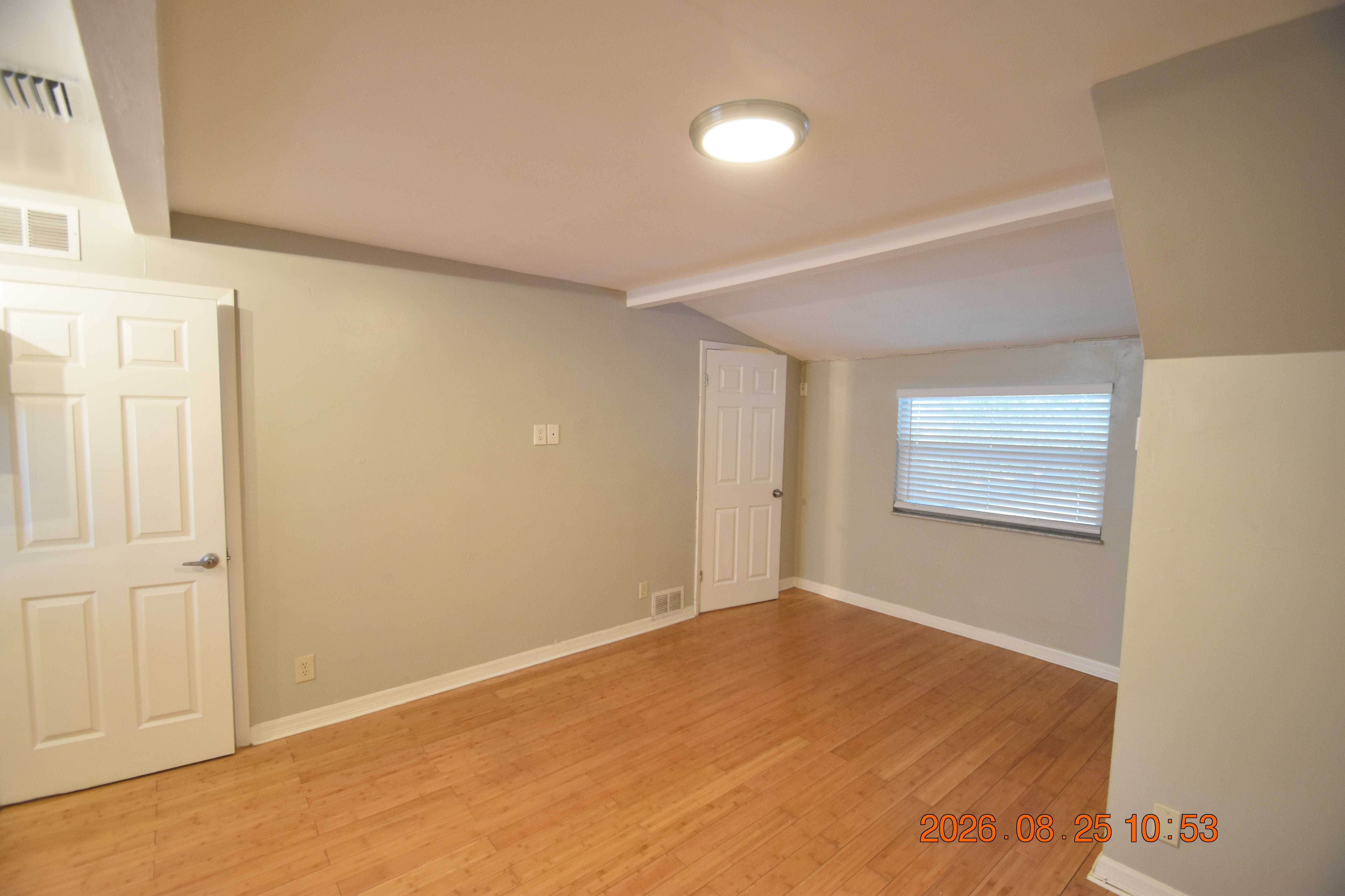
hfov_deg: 100.4
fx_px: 560
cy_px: 448
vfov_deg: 77.3
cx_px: 672
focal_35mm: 15
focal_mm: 10
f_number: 3.5
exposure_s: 1/60
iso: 1250
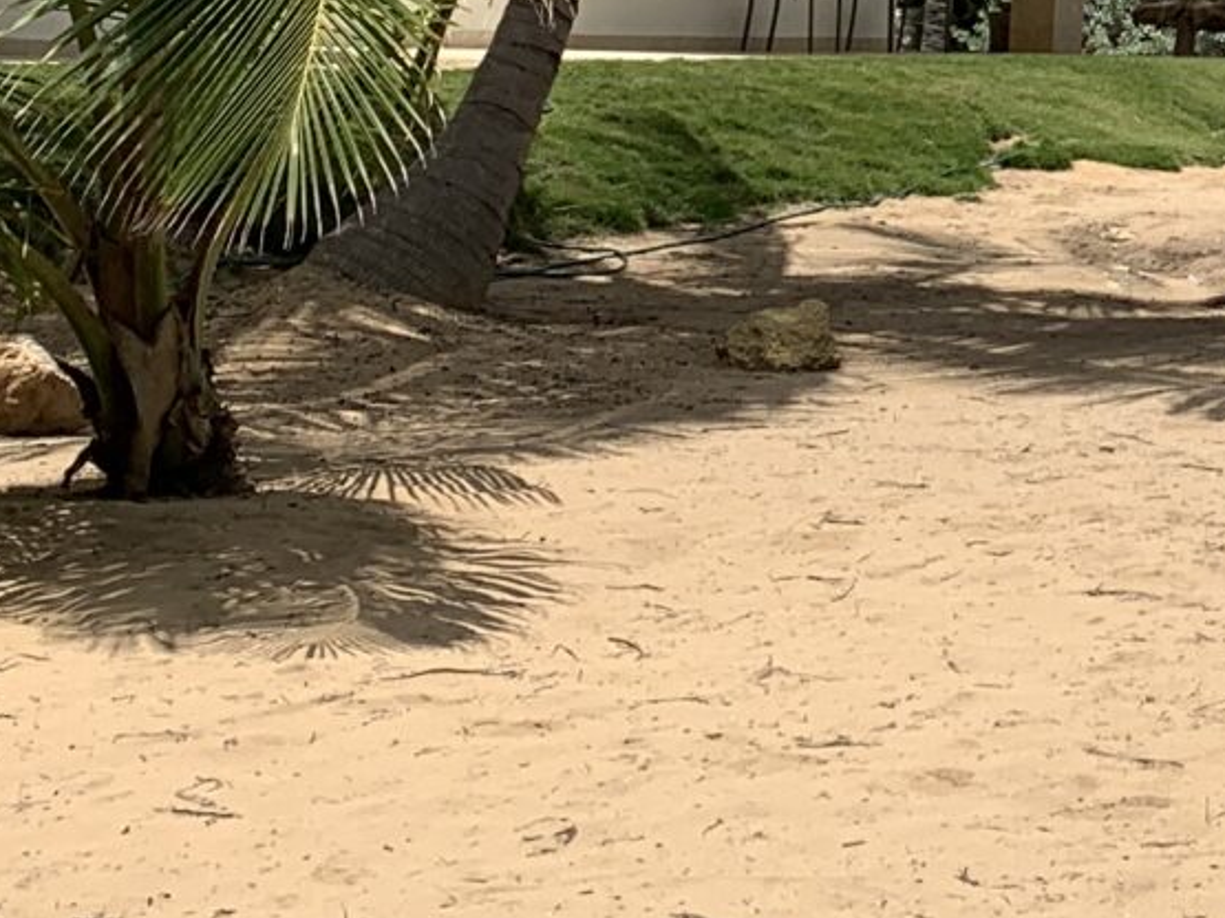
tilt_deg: +7.6
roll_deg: -0.5
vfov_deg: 11.6
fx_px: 4246
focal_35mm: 120
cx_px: 1858
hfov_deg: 15.2
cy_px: -616
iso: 25
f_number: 1.8
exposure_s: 1/3521
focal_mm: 4.25
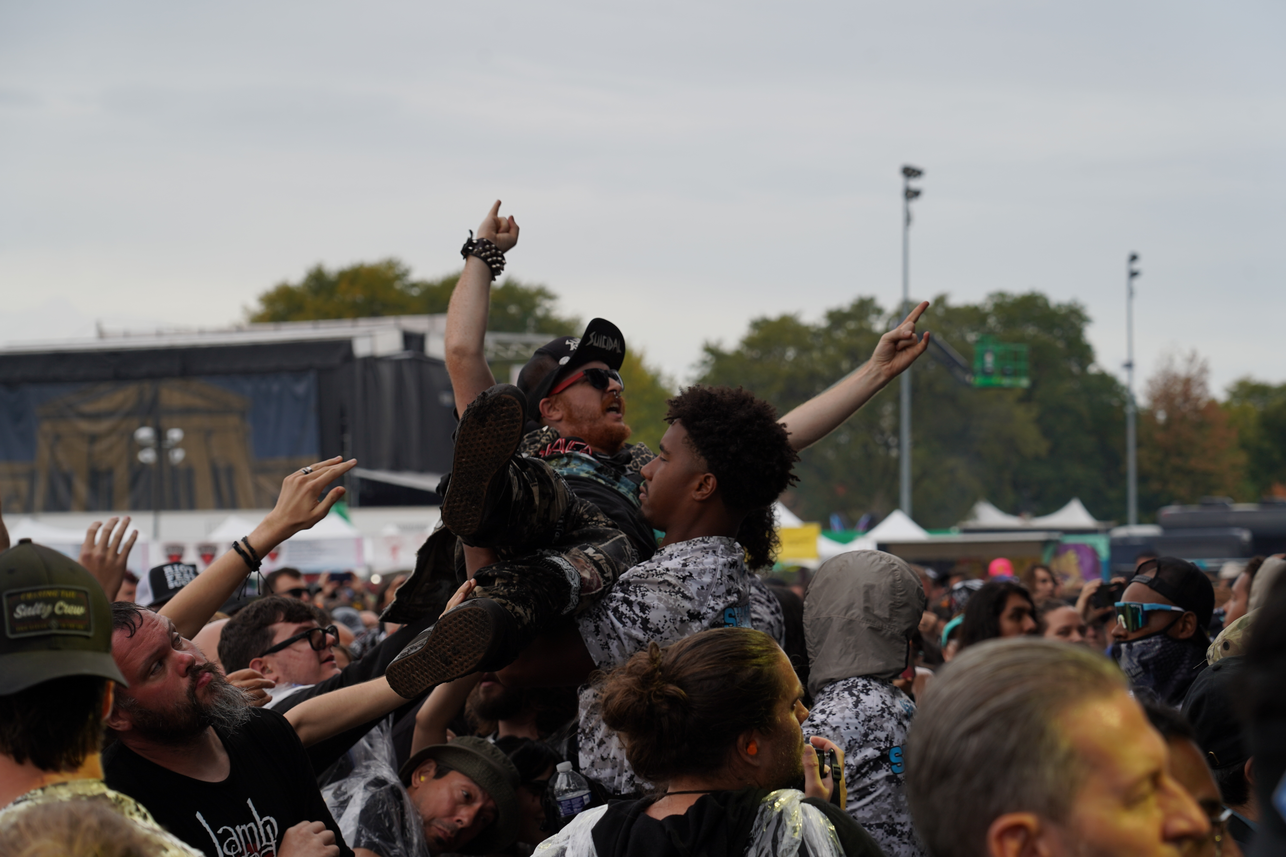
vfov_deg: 13.0
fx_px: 3751
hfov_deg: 19.5
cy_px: 428
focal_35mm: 105
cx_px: 643
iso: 100
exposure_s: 1/320
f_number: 6.3
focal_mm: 105
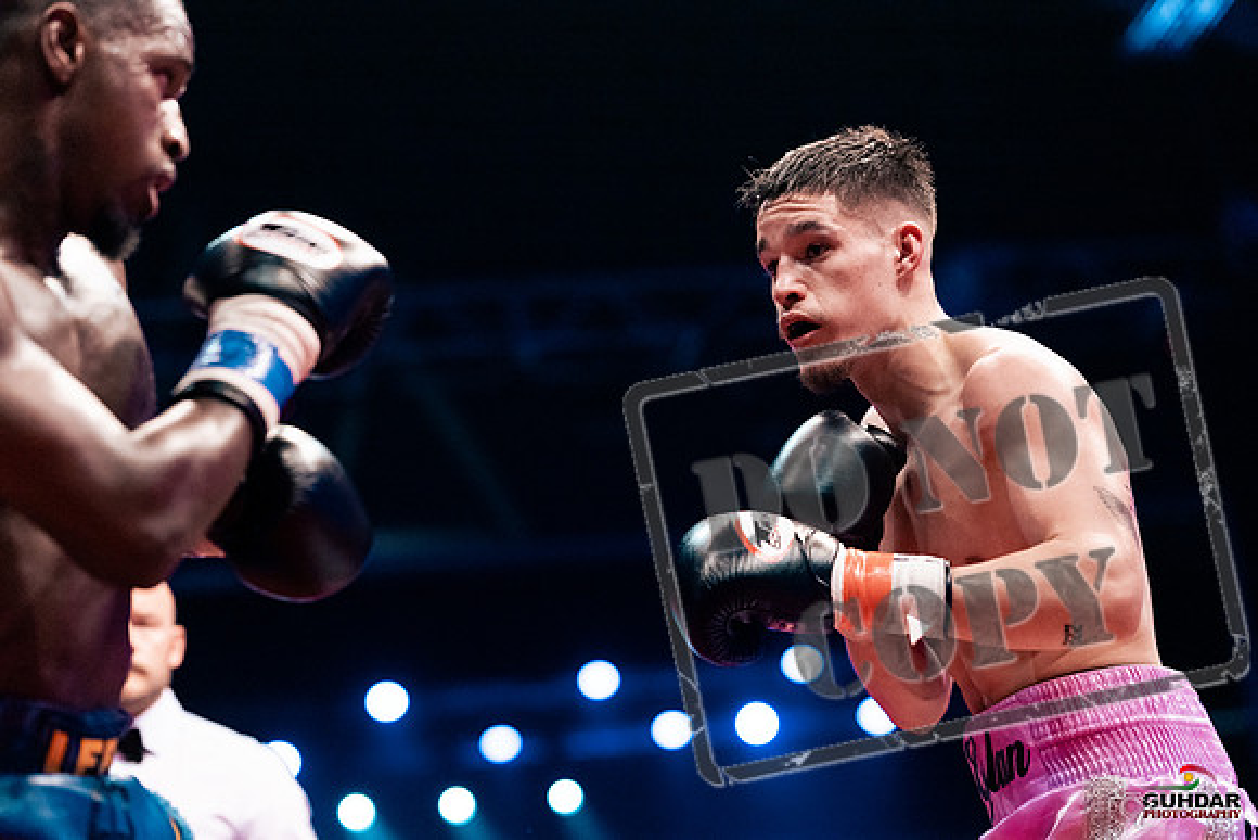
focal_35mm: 86
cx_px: 629
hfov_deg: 23.6
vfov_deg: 15.9
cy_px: 420
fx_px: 3006
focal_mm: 86
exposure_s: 1/1000
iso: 4000
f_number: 2.5
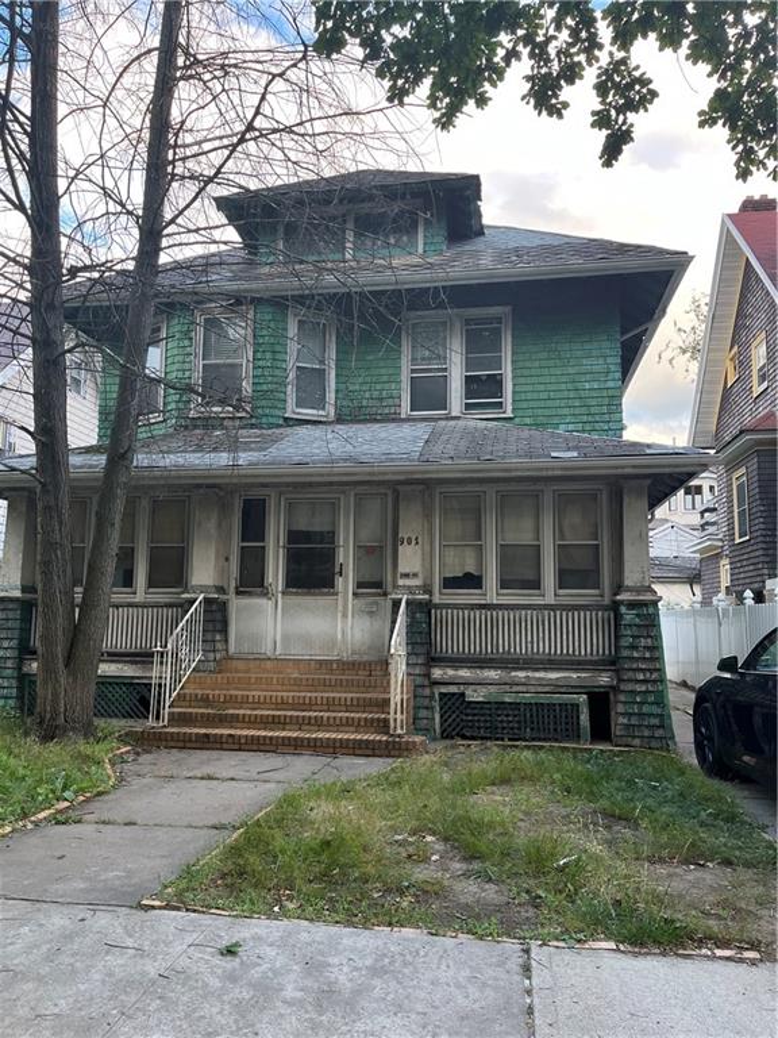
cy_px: 519
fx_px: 779
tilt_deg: +7.5
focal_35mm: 26
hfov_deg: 53.1
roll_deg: -1.1
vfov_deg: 67.3
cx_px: 389
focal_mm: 5.1
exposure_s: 1/129
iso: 64
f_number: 1.6
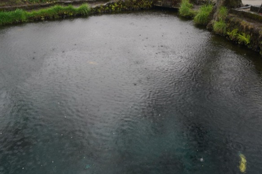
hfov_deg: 57.3
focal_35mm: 33
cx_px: 133
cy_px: 80
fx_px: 240
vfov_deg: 39.9
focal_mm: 30
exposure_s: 1/13
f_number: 16
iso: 100
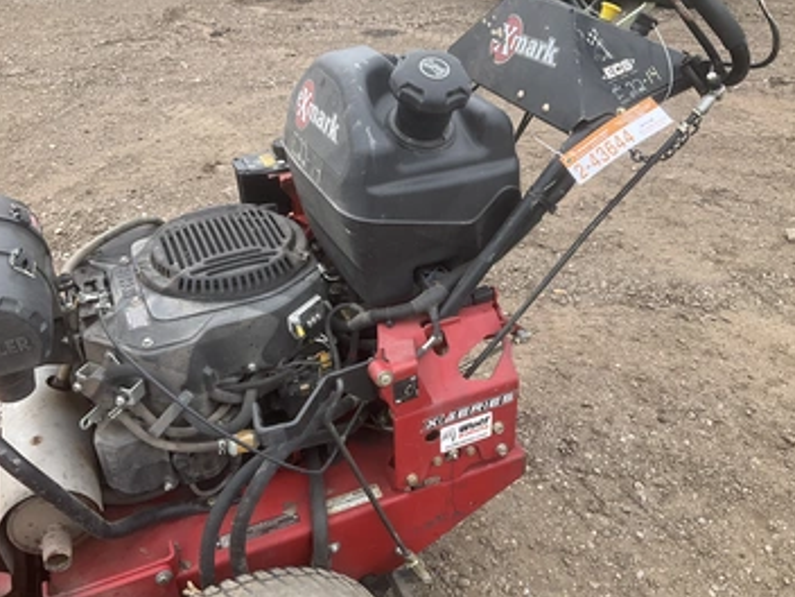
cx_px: 386
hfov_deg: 55.3
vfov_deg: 42.9
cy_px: 289
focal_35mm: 33
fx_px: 758
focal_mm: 3
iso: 25
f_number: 1.8
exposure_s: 1/461
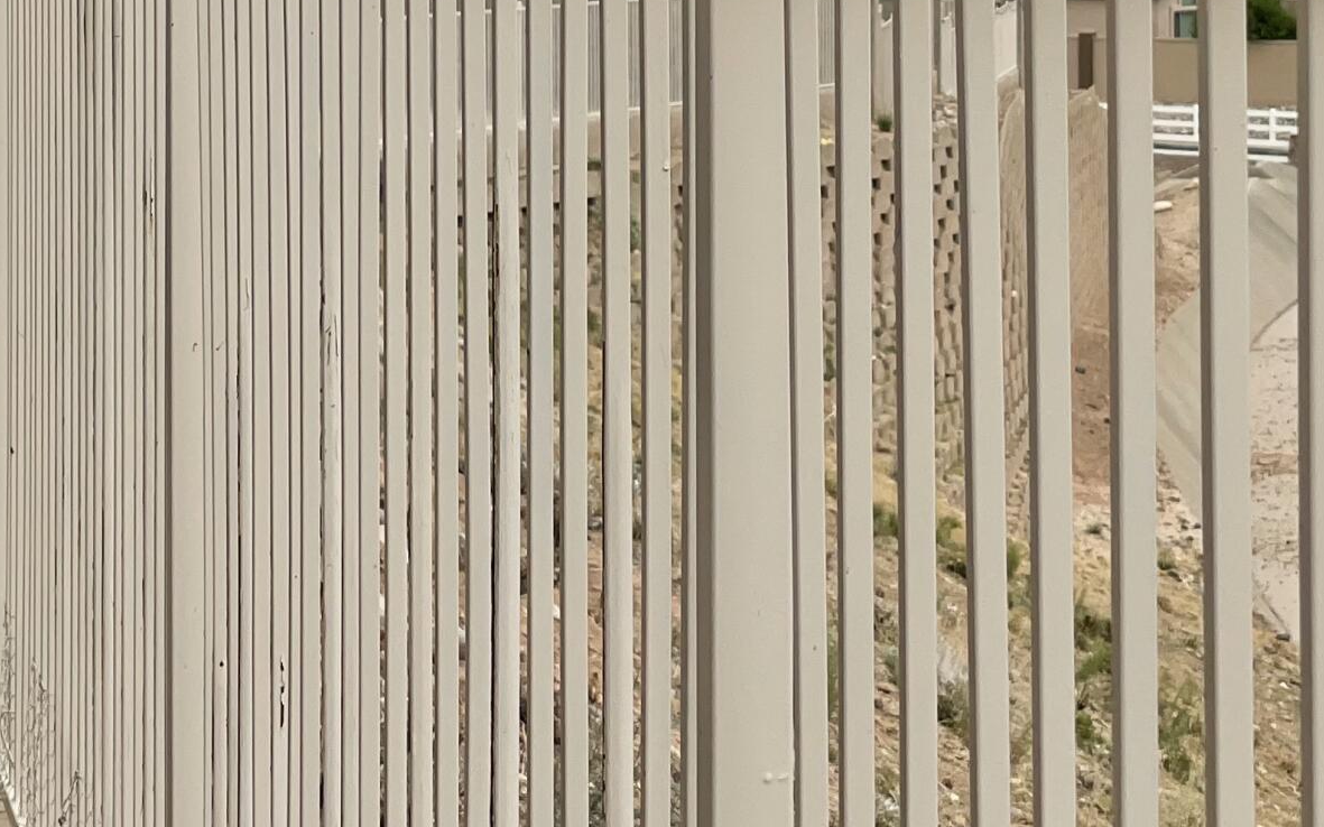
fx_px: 5051
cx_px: 843
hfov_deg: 14.9
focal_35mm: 140
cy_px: -243
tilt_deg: +1.5
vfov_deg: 9.2
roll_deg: +0.8
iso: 25
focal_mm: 6
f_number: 2
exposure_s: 1/1065
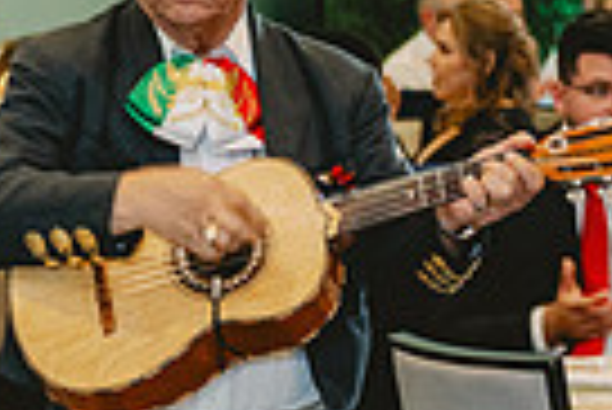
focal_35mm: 205
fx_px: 3489
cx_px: -274
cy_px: 237
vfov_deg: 6.7
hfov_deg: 9.8
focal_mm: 48
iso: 1000
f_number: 2.8
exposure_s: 1/80
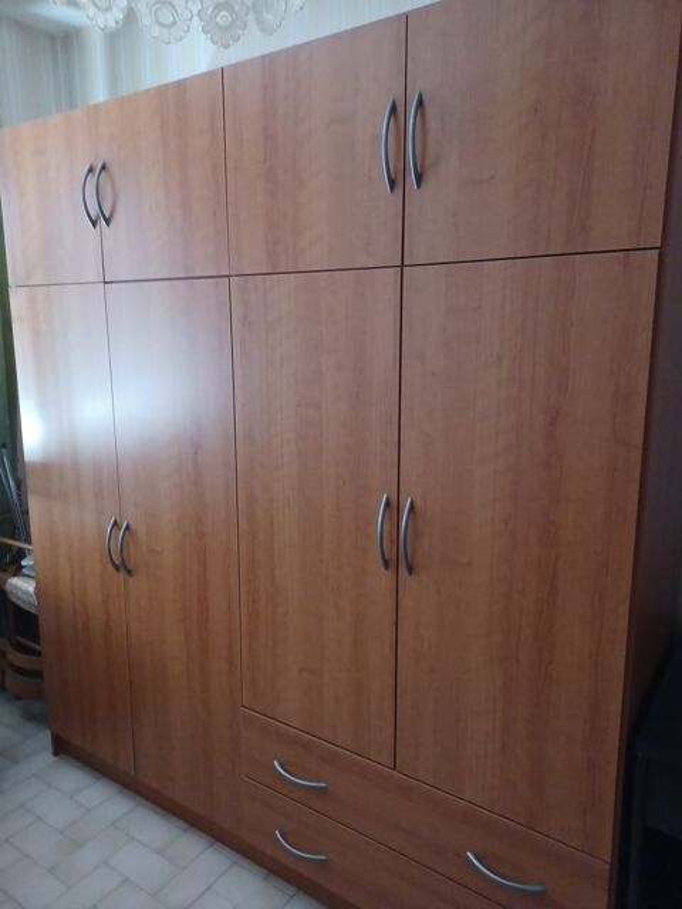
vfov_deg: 69.4
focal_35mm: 25
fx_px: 657
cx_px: 341
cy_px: 454
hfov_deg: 54.9
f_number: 1.8
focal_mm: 4.6
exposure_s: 1/20
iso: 1250
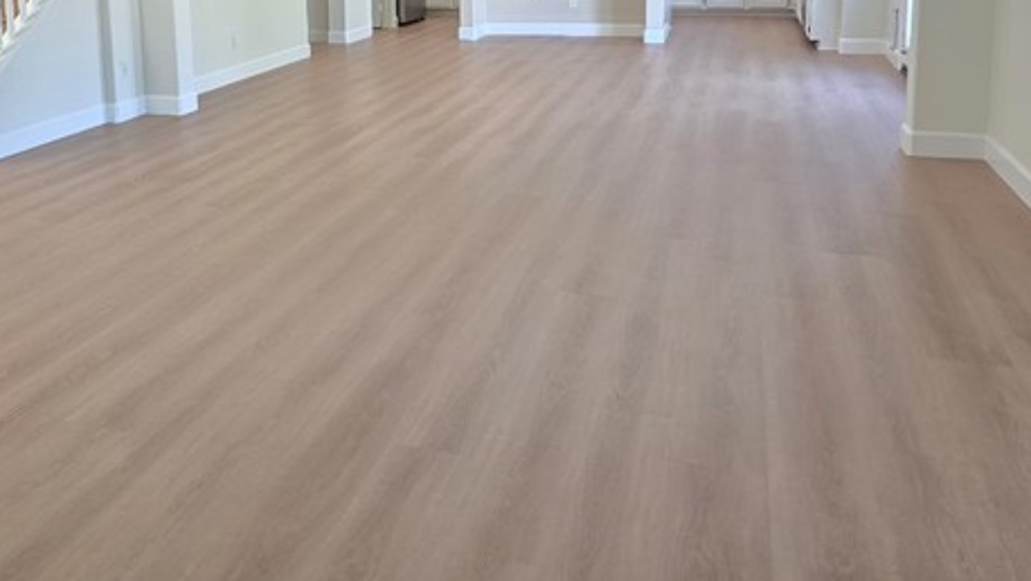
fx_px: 957
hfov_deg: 55.7
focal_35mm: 35
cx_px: 367
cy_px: 61
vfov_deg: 32.1
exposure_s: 1/120
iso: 125
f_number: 1.7
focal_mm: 6.3
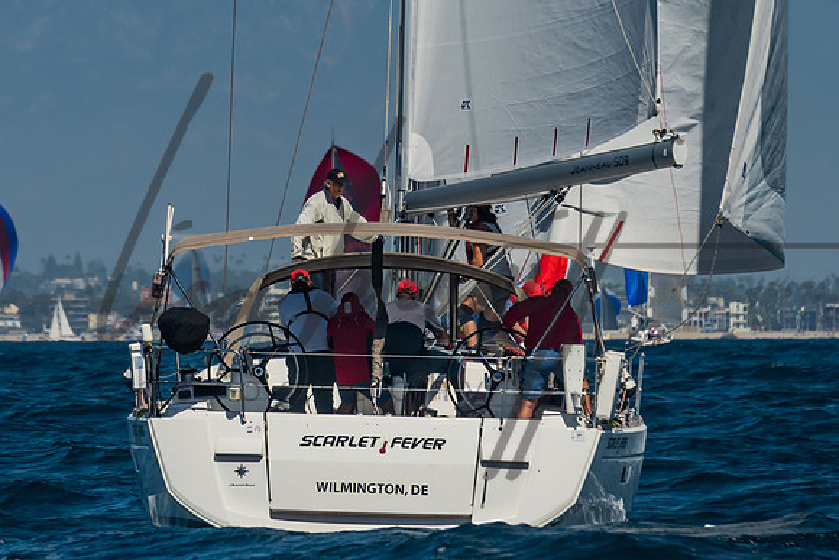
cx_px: 198
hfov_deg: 3.7
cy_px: 92
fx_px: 12974
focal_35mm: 557
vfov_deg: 2.5
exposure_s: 1/800
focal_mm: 200
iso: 160
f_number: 6.3
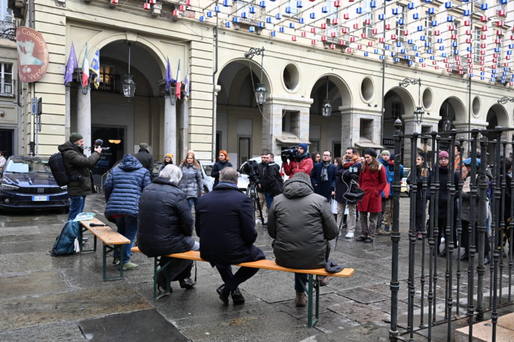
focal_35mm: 30
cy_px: 171
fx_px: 435
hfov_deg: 61.1
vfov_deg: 43.0
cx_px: 257
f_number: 8
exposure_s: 1/160
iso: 640
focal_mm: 30.5
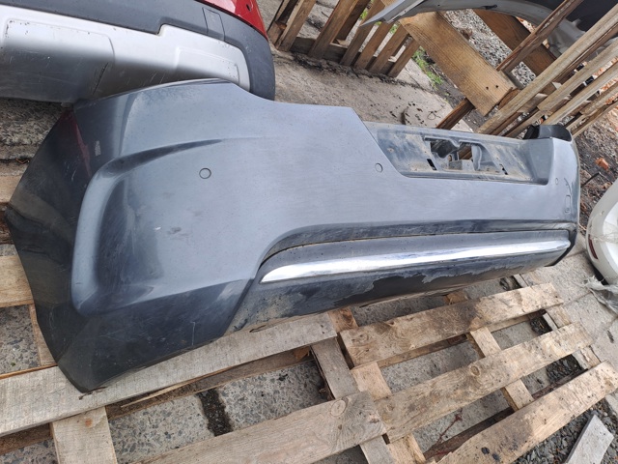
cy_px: 232
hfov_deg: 69.4
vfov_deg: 54.9
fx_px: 446
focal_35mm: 25
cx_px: 309
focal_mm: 4.65
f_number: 1.8
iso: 32
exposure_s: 1/185
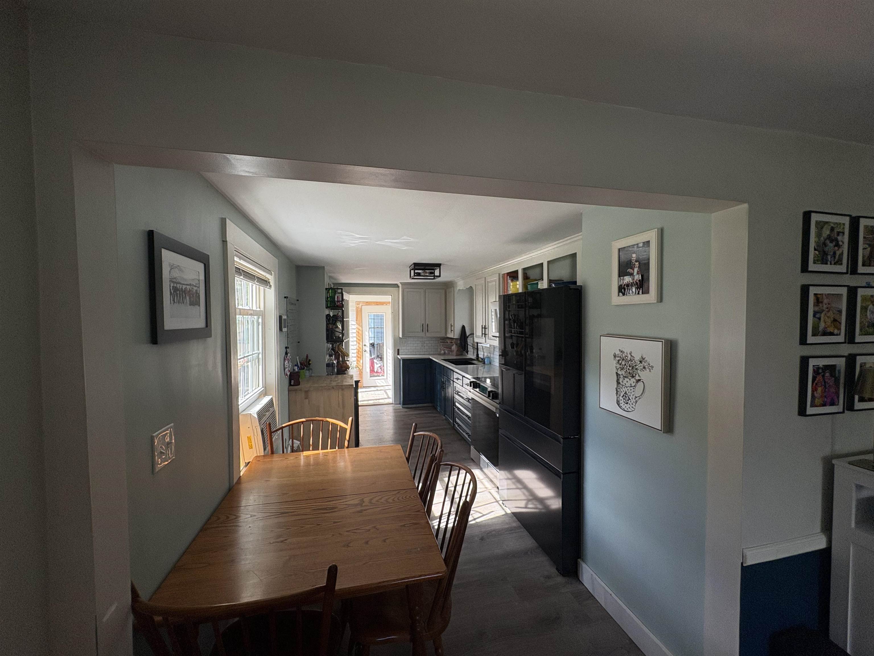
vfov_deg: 85.7
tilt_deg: -1.2
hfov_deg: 102.1
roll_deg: +0.3
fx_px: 353
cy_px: 328
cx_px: 437
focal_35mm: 14
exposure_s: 1/115
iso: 100
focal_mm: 2.22
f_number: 2.2
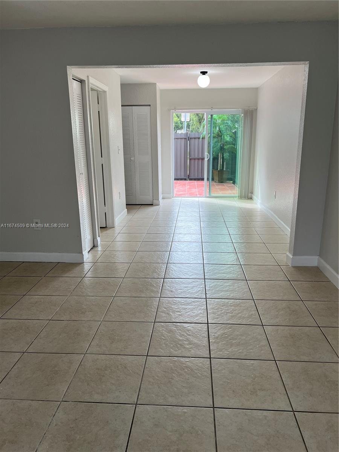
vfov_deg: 67.3
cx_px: 170
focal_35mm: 26
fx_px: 339
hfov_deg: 53.1
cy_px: 226
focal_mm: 5.7
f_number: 1.5
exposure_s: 1/197
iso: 40
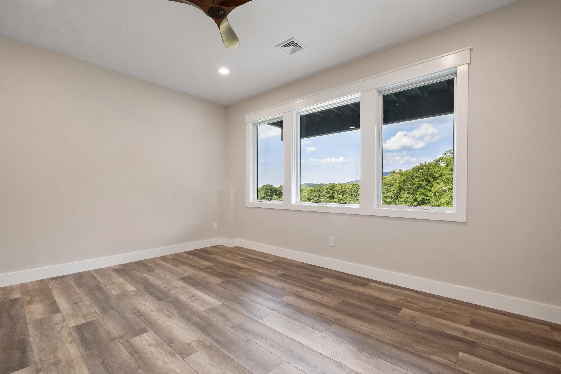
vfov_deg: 77.3
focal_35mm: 15
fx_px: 234
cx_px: 280
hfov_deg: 100.4
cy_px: 187
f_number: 8
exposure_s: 1/15
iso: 800
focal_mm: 10
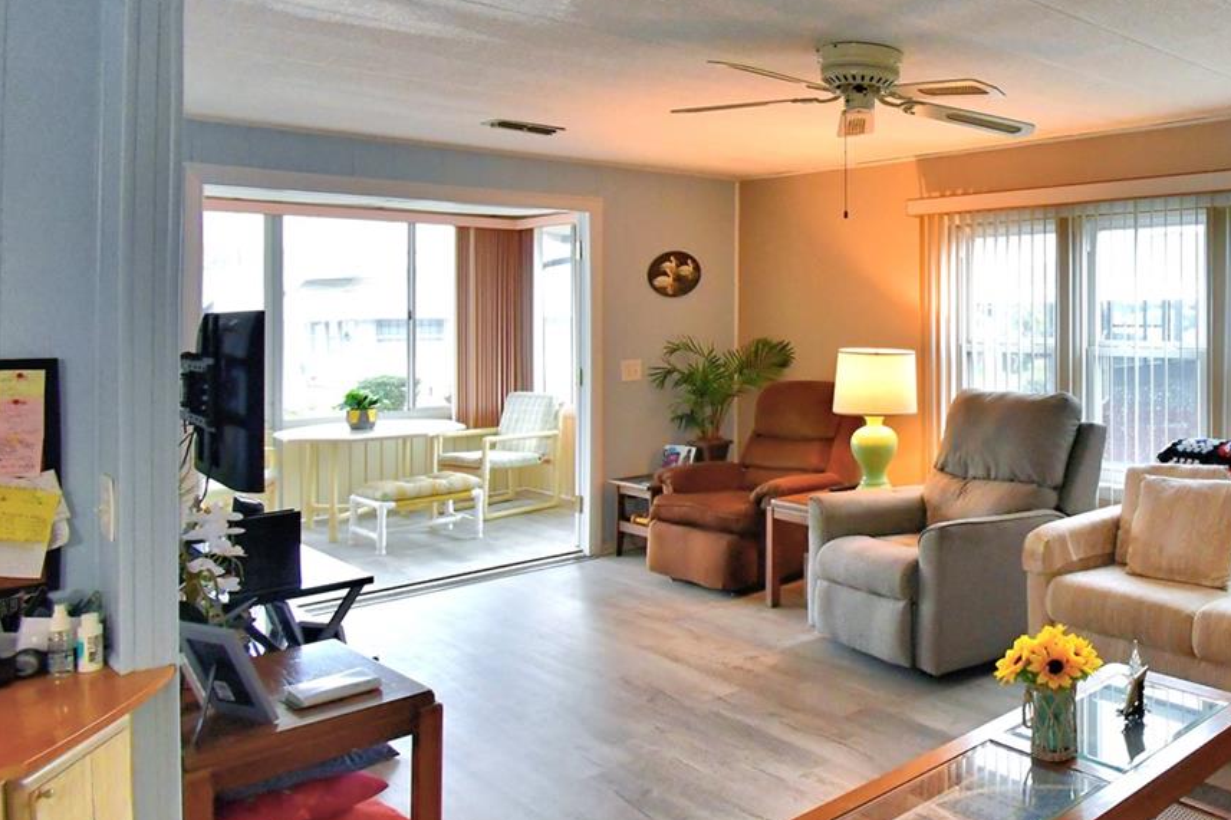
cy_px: 296
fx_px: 957
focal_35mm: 28
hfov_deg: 58.3
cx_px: 1053
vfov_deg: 45.9
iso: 1600
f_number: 8
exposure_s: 1/60
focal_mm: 10
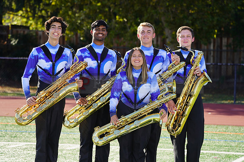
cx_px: 122
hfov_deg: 11.5
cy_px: 81
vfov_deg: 7.7
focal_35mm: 179
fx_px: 1212
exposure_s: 1/200
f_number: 6.3
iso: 100
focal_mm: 179
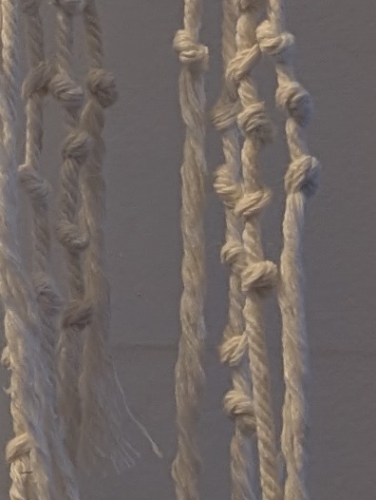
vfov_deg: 10.6
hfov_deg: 7.7
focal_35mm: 186
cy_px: 73
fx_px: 2687
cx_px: -333
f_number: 1.68
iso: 199
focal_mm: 6.9
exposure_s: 1/120
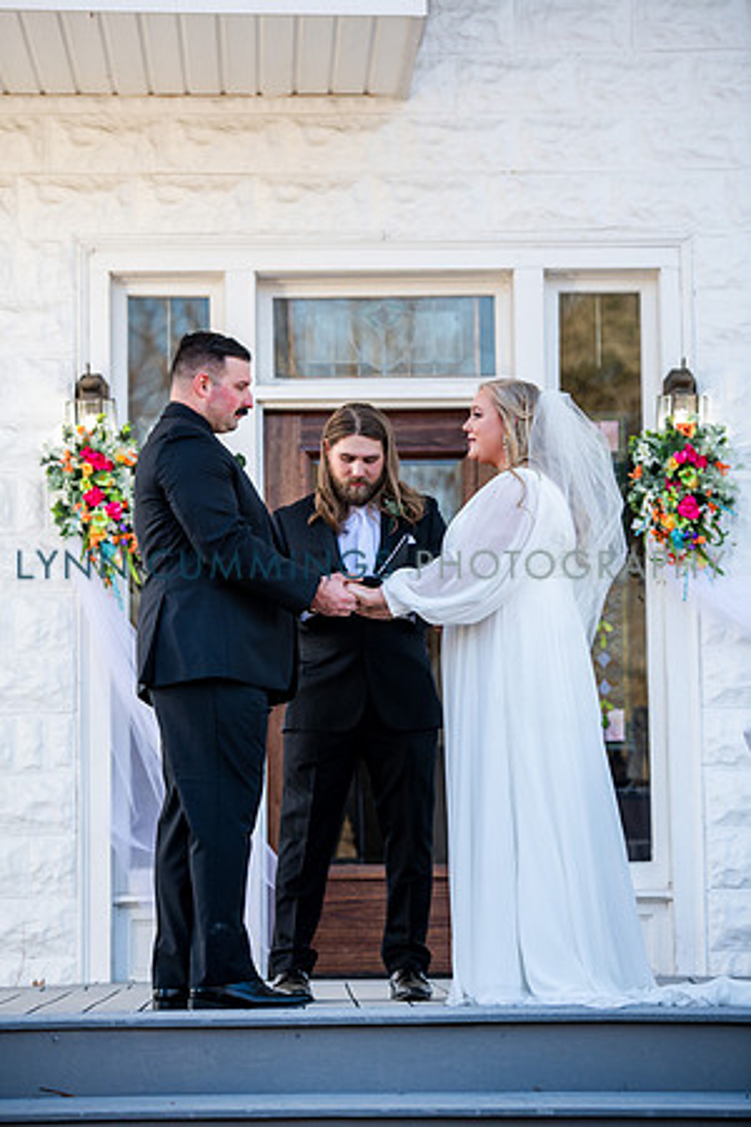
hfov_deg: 11.8
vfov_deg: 17.6
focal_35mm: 116
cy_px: 564
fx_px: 3630
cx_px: 376
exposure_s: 1/320
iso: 200
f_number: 3.5
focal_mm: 116
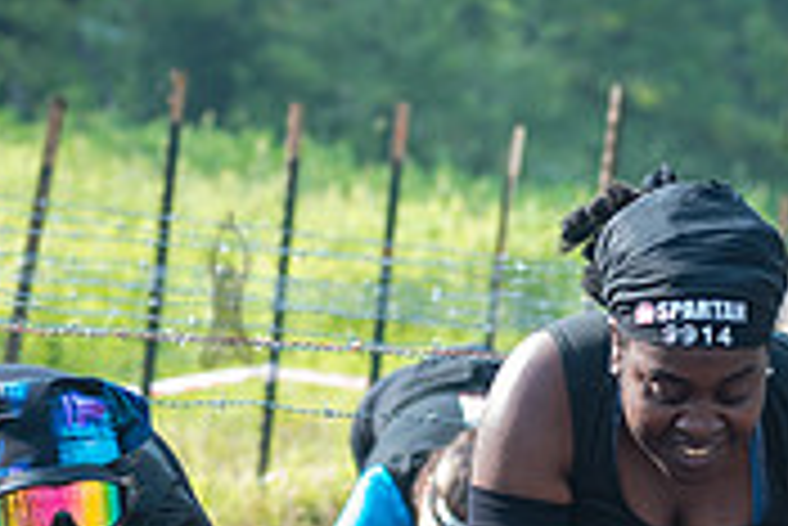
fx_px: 8741
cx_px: 687
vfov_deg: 3.4
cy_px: 637
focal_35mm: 399
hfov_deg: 5.2
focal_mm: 92
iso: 250
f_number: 4.5
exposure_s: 1/200
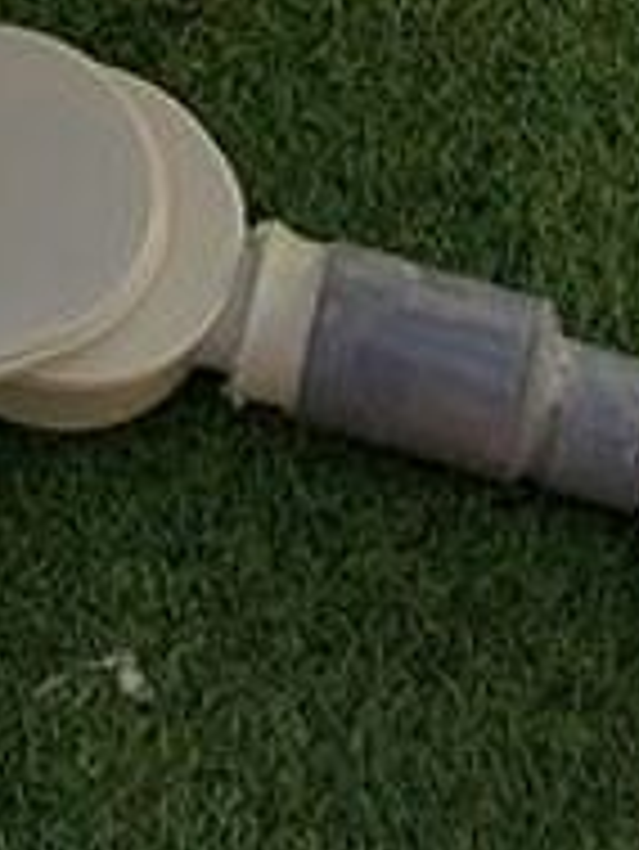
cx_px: -428
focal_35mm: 212
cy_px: -1113
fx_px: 5212
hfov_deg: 6.9
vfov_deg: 8.6
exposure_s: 1/186
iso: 20
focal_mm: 4.6
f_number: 1.8
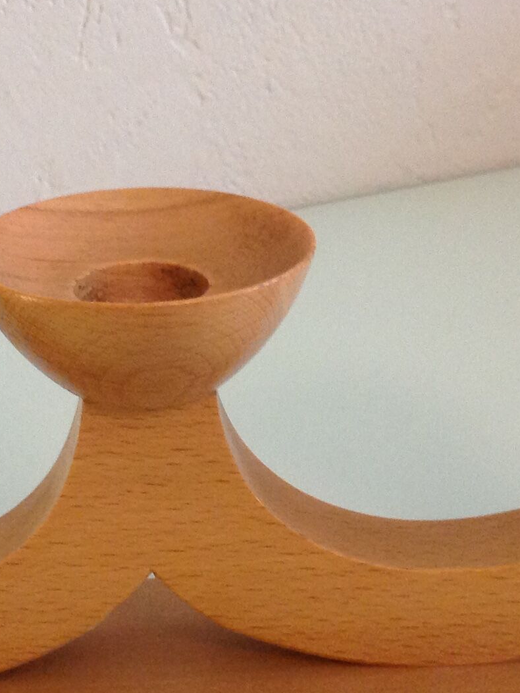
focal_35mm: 86
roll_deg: +4.0
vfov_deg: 22.8
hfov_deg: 17.1
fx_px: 1722
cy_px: 323
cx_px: 117
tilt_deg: -22.6
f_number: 2.4
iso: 200
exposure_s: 1/17
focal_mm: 4.28
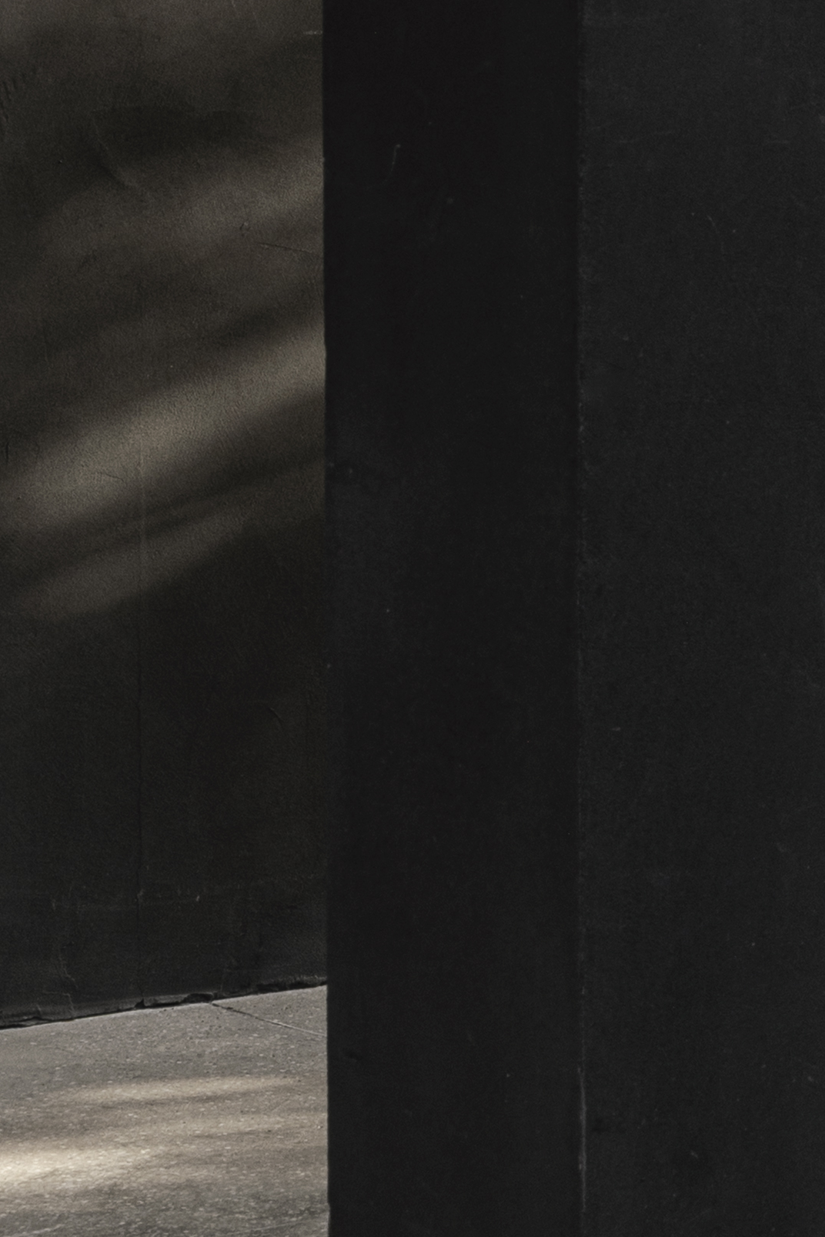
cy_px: -388
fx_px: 6668
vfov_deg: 10.4
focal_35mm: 194
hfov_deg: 7.0
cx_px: 1101
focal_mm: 52
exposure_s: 1/10
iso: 125
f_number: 14
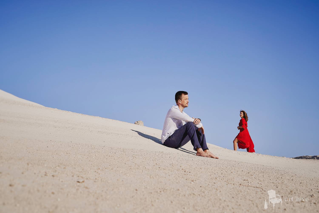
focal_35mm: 48
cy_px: 106
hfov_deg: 41.1
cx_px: 160
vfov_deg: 28.1
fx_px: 425
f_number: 5
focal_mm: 48
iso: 125
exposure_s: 1/1600
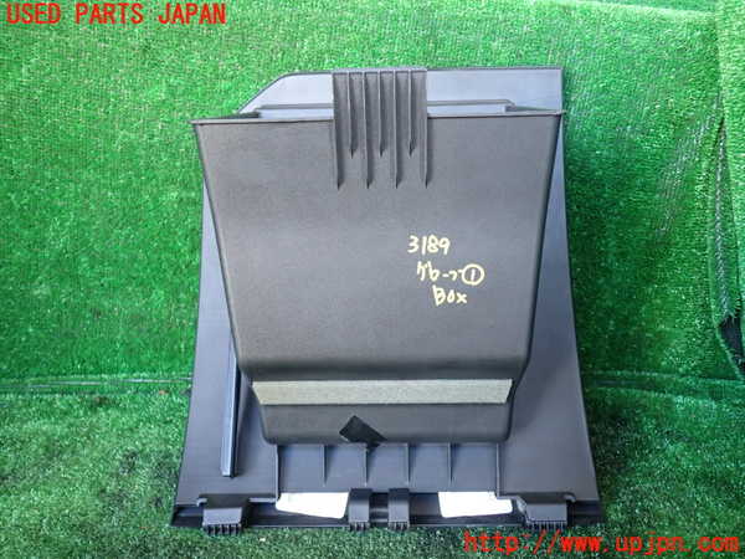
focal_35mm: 30
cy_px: 280
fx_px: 646
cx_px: 372
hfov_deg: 60.0
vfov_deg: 46.8
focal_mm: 5.4
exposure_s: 1/30
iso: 250
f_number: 2.3
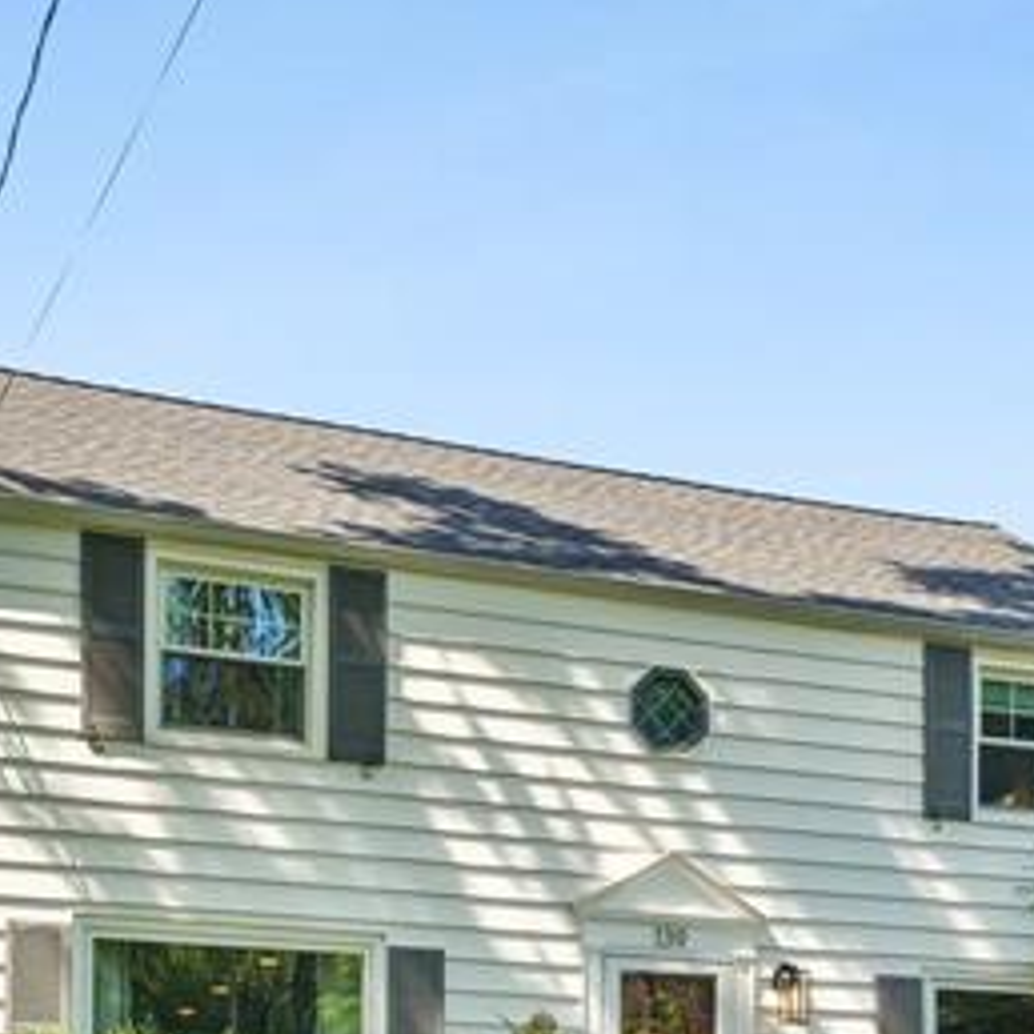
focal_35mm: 54
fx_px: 1825
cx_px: 477
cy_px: 1130
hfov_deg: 31.6
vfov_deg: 28.8
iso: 400
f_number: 8
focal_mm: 16
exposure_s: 1/125
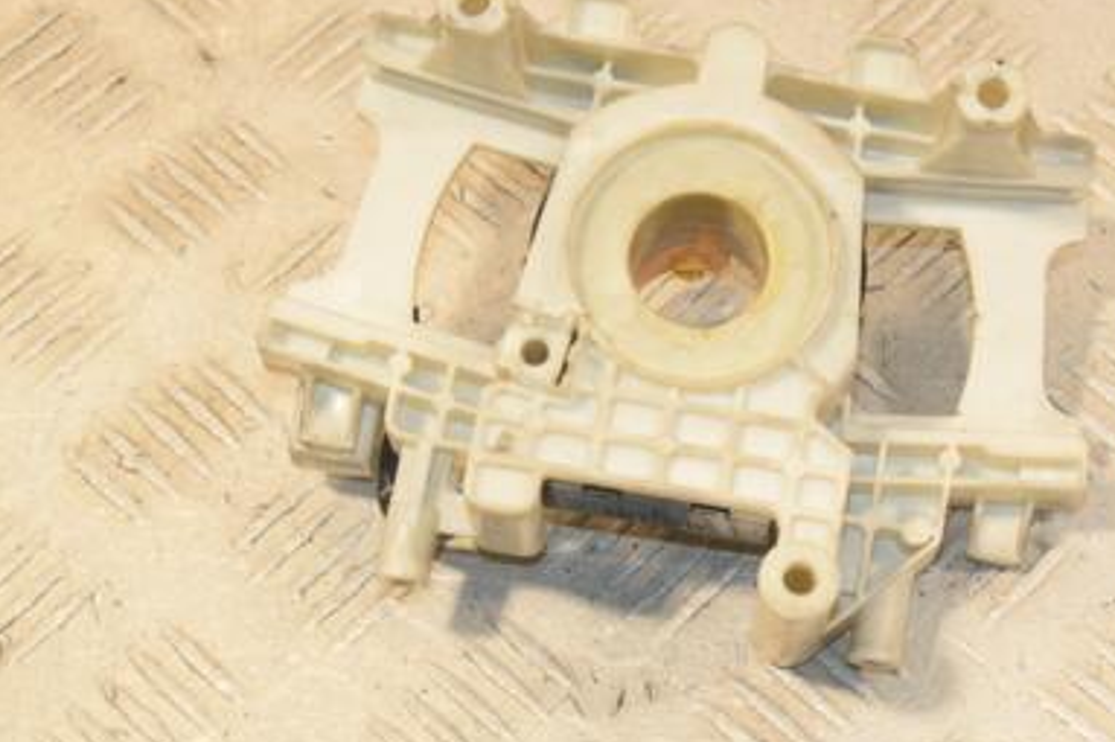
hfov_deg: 19.2
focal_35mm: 106
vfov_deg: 12.9
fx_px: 3275
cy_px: 457
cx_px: 815
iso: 800
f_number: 7.1
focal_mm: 45
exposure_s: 1/200
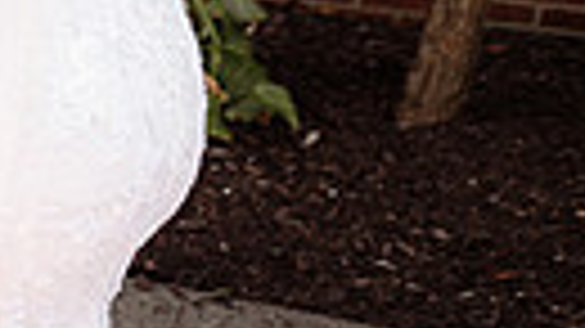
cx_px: -693
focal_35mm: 112
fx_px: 1737
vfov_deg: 10.7
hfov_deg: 14.6
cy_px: 34
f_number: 2.8
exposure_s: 1/400
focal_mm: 24
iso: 160
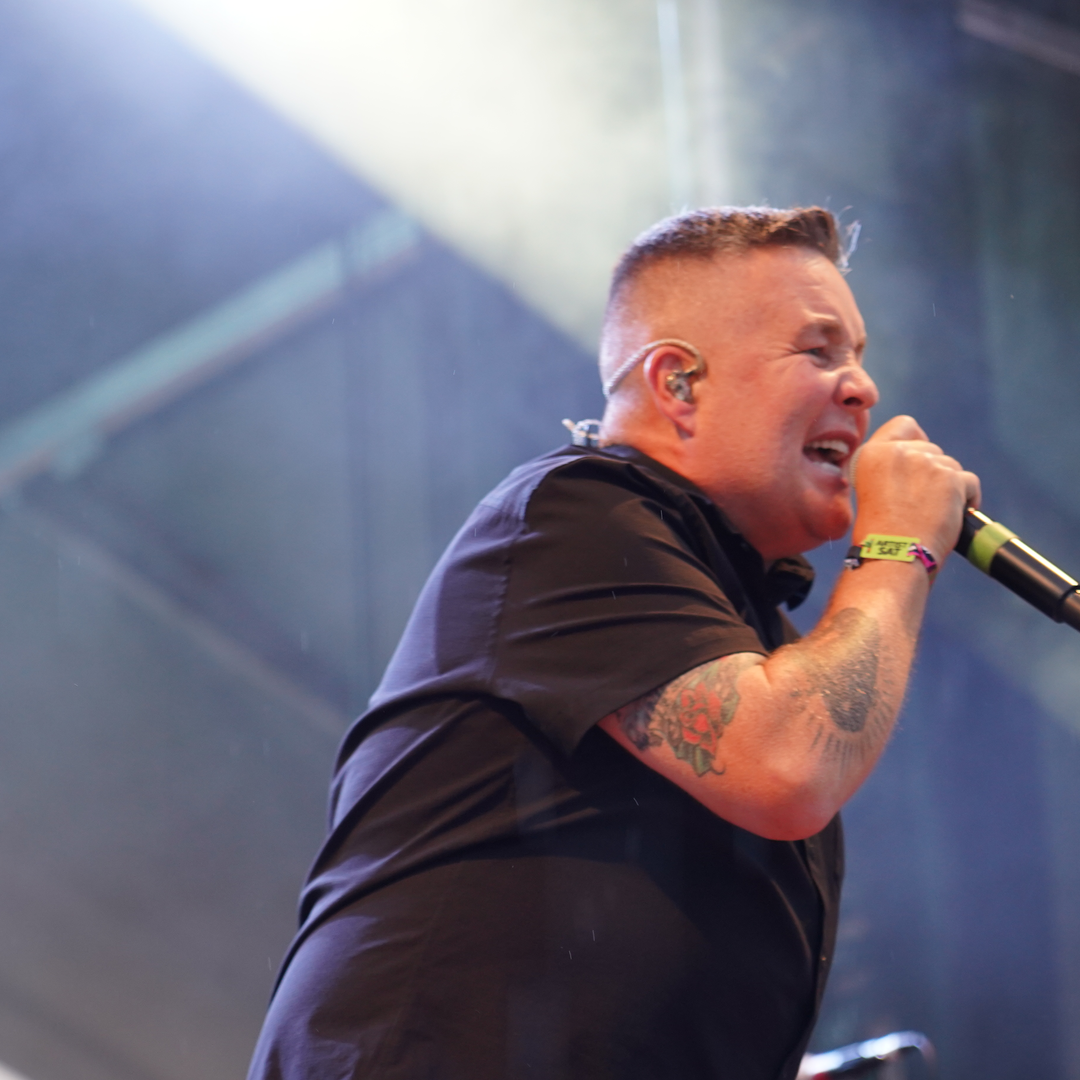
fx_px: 5154
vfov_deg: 12.0
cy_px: 573
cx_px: 485
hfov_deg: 12.0
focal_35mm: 146
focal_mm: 105
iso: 1600
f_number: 4
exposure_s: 1/160
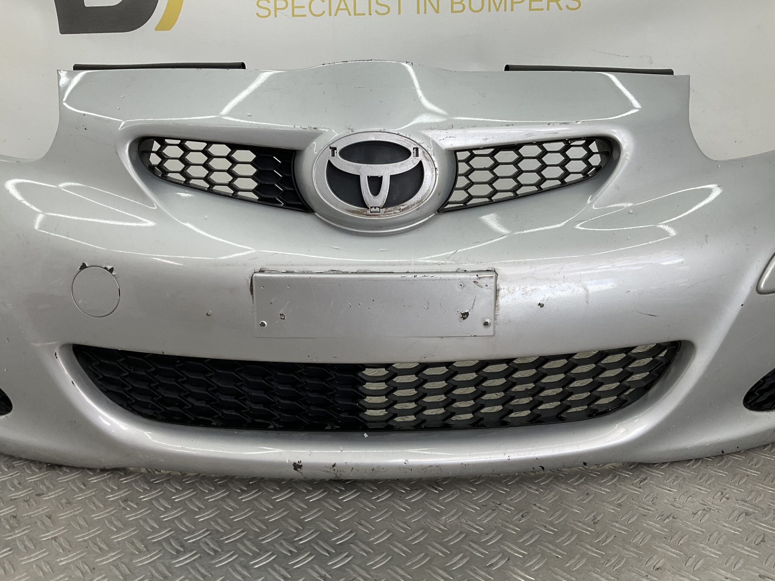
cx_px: 388
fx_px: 649
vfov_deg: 48.2
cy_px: 290
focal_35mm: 29
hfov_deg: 61.7
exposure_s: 1/135
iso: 16
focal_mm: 3
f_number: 1.8
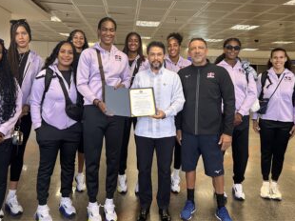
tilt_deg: -4.0
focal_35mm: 31
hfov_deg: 58.4
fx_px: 264
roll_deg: -1.2
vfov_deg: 45.2
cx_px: 140
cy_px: 90
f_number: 1.78
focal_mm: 6.86
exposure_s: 1/60
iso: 200
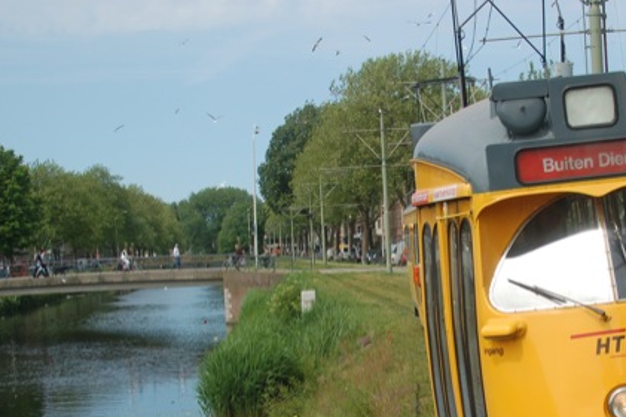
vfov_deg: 17.0
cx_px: 398
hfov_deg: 25.4
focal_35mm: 80
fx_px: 1386
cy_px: 308
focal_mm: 35
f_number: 9
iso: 200
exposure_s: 1/320
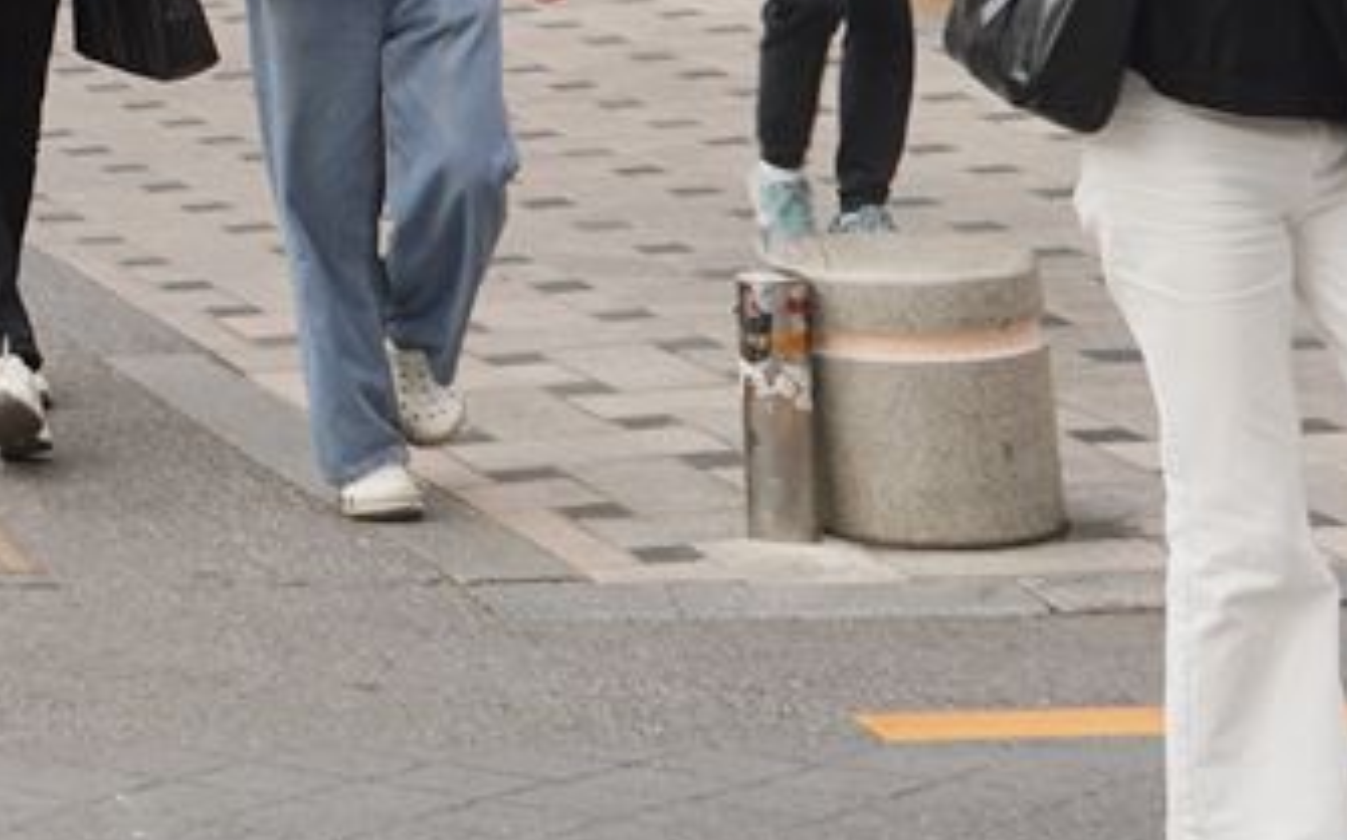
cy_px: -1503
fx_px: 5357
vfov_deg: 8.0
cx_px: -1267
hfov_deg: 12.7
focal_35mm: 146
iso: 100
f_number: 7.1
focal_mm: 24
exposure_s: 1/100
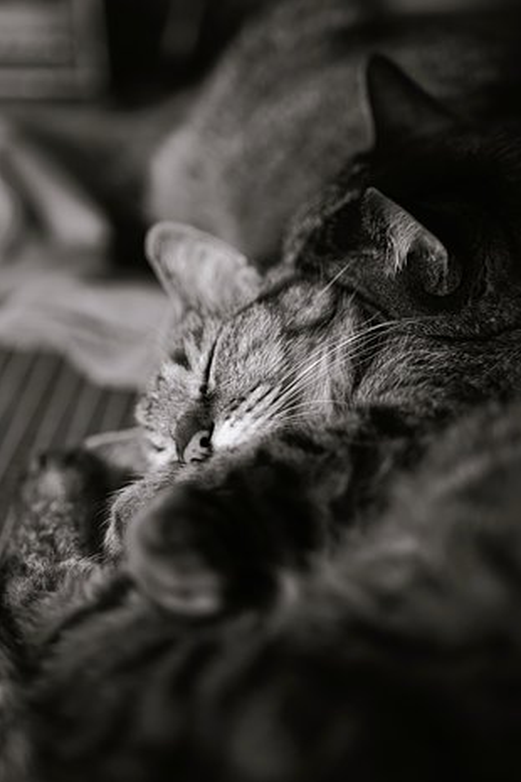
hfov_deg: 24.6
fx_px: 1194
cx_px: 258
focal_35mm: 55
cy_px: 417
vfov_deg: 36.2
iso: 4000
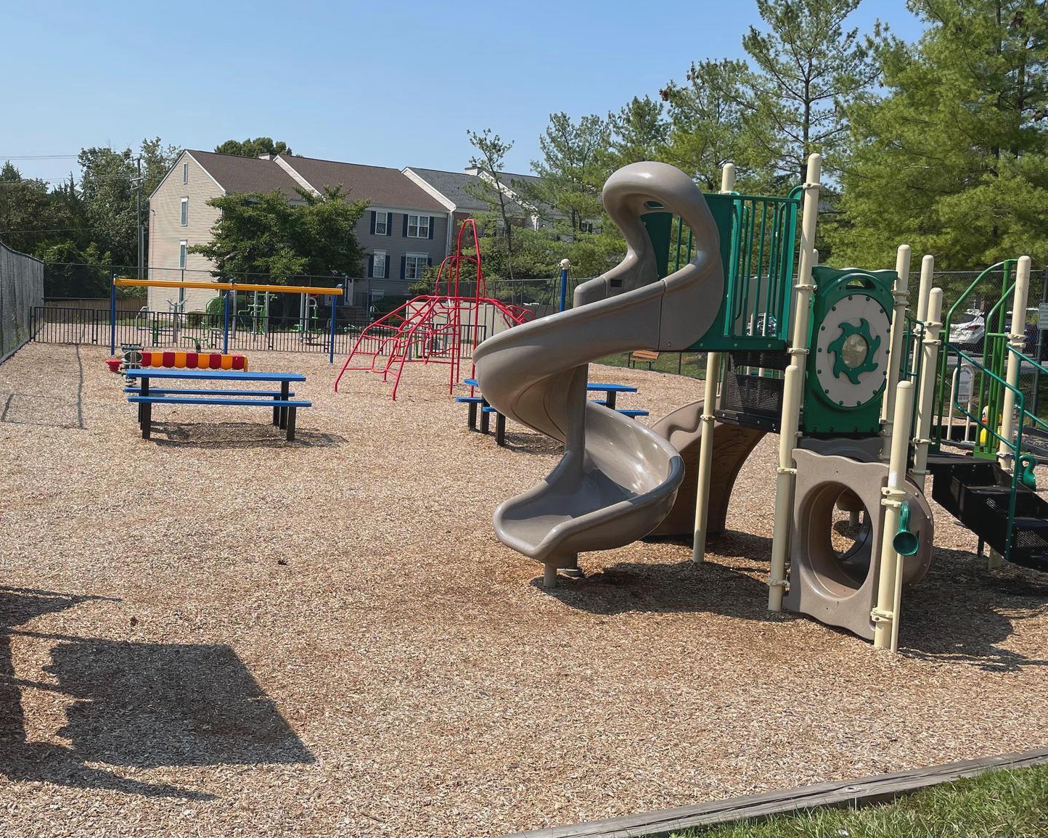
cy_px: 406
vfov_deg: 41.1
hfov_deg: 49.4
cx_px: 350
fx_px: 1117
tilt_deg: -6.3
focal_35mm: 36
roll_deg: -2.4
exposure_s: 1/4292
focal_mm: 4.2
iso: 32
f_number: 1.6
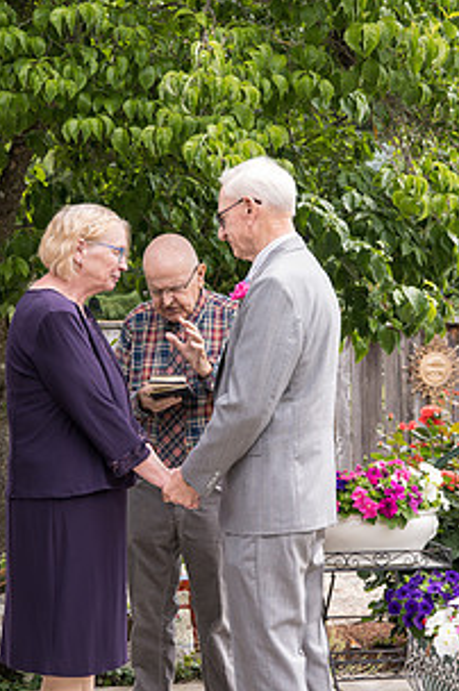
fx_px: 1591
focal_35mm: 83
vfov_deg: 24.5
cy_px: 405
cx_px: 193
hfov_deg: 16.4
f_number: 5
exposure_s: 1/500
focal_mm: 56
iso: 400
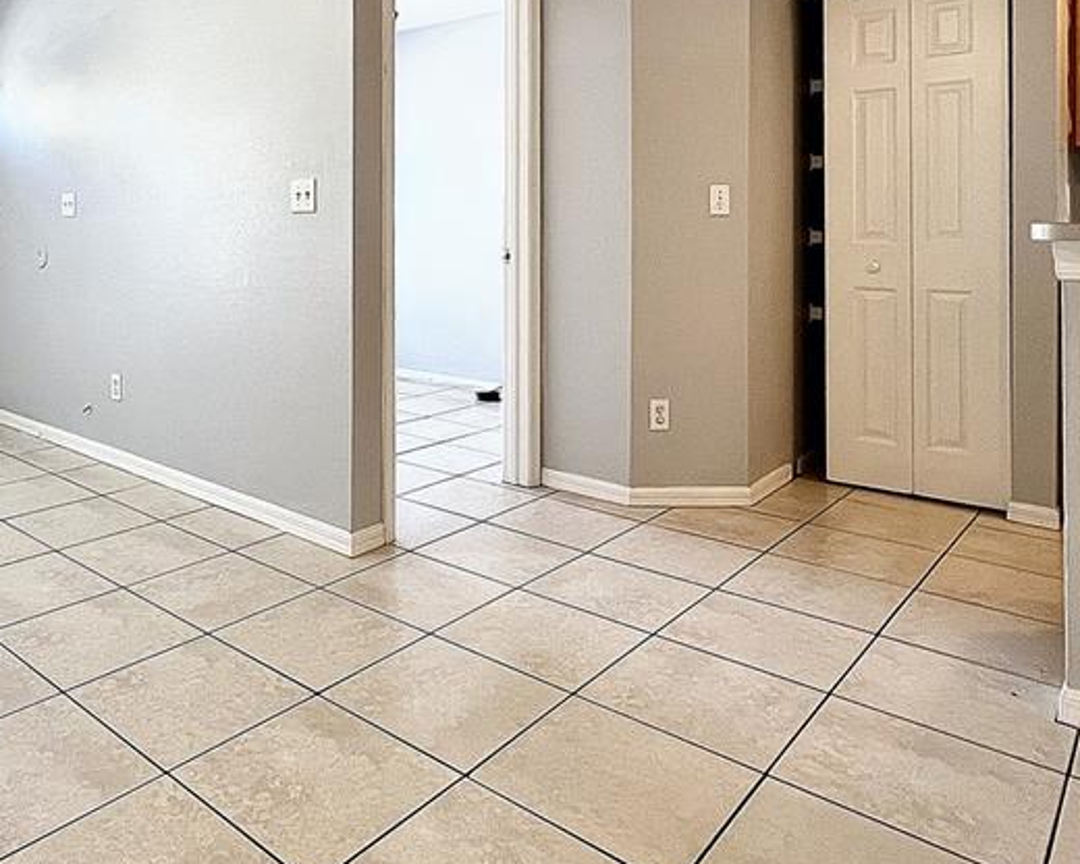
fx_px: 799
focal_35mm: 25
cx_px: 316
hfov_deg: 65.3
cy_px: 220
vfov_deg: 54.3
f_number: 1.8
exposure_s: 1/120
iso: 200
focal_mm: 1.6
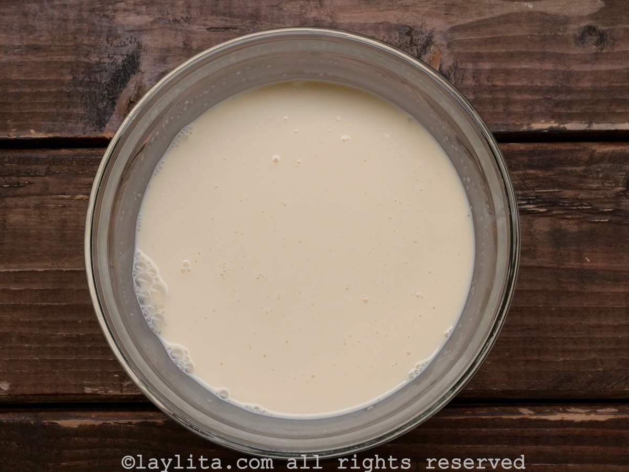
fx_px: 872
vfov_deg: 30.3
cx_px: 314
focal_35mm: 48
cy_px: 236
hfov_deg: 39.7
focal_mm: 24
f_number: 11
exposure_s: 1/60
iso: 500
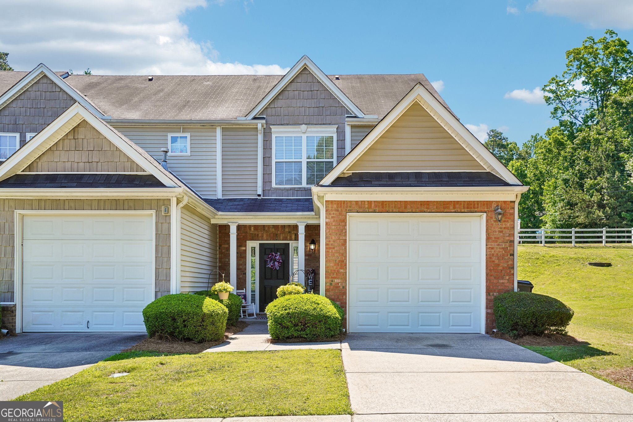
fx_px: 563
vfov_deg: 41.1
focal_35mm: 32
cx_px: 316
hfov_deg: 58.7
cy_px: 211
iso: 100
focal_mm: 32
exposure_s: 1/50
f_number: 8
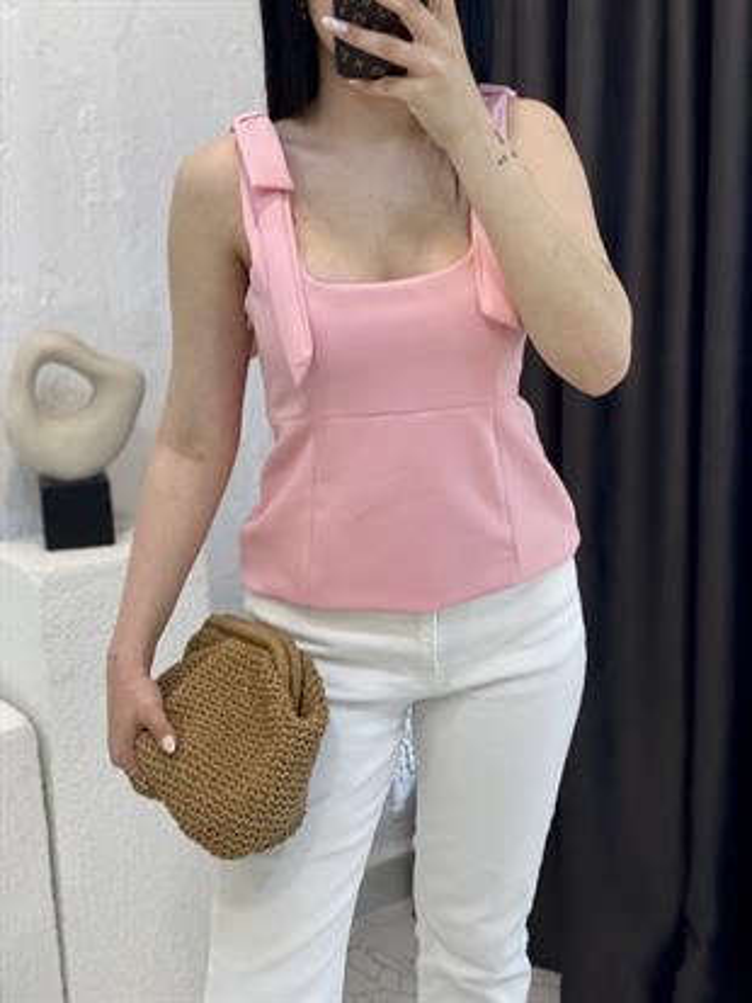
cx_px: 376
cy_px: 502
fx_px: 1505
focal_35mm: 52
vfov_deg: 36.8
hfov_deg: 28.0
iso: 100
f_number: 2
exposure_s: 1/122
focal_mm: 6
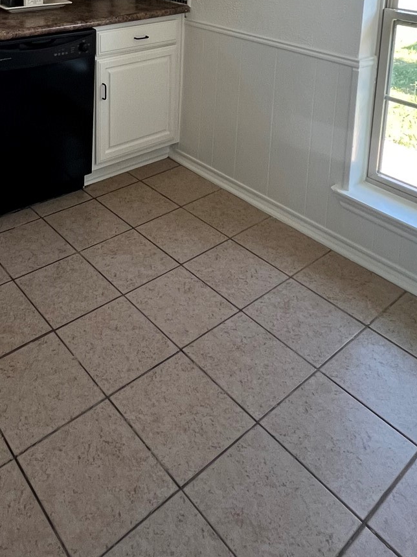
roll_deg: -0.3
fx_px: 498
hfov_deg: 43.6
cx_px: 93
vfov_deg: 47.6
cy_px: -9
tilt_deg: -8.4
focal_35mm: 31
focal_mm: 1.57
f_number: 1.8
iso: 200
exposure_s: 1/99
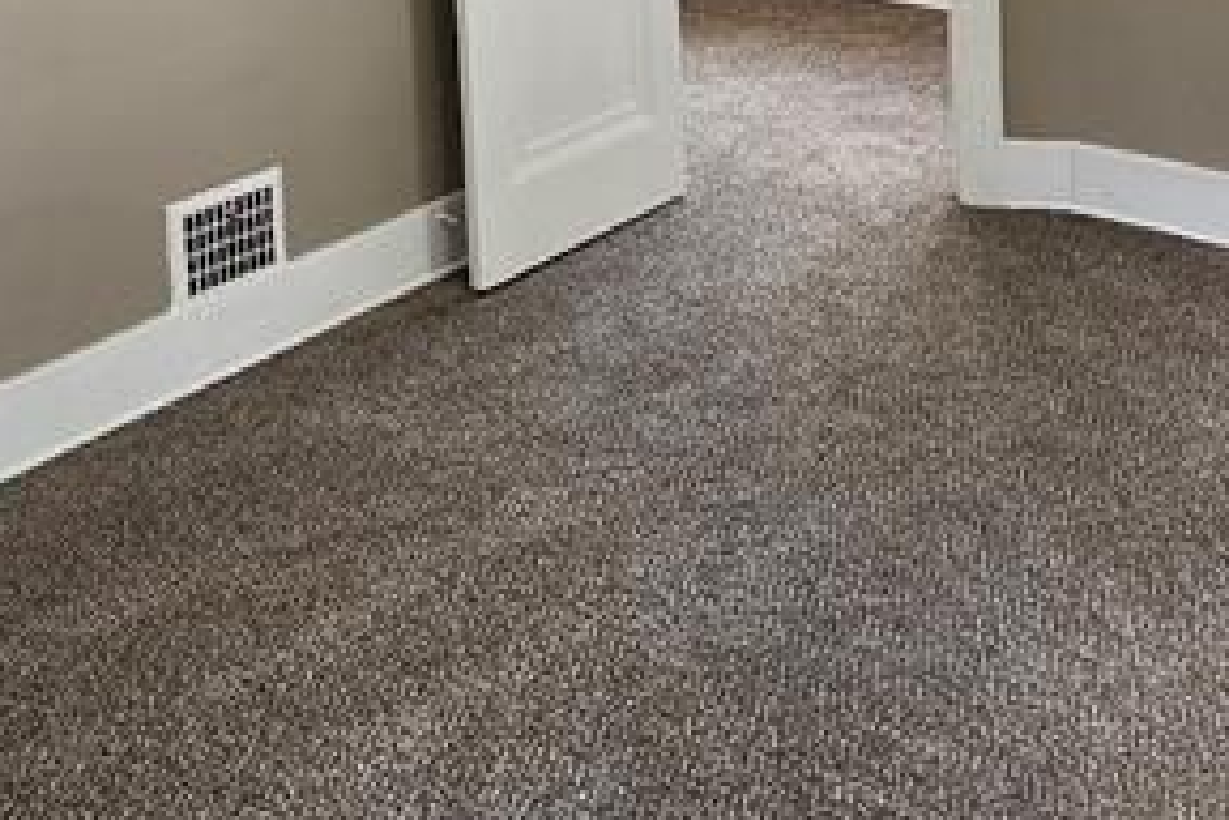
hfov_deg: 41.0
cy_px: -329
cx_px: 704
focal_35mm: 48
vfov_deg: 23.7
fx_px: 1639
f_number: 2.2
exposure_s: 1/60
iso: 160
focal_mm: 2.2
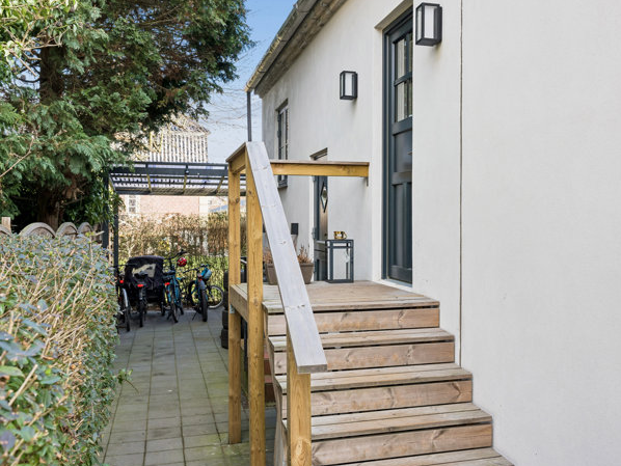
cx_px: 349
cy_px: 241
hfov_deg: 50.4
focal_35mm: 37
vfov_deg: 39.0
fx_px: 658
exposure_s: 1/50
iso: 160
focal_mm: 28.5
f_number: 8
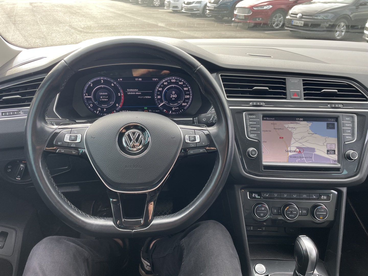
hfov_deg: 67.3
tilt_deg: -28.7
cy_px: 138
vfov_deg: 53.1
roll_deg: +0.0
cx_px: 184
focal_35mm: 26
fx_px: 276
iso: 32
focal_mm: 4.2
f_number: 1.6
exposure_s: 1/130
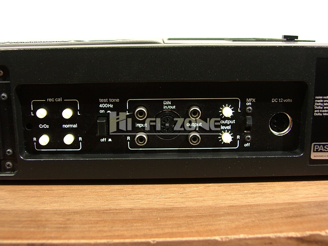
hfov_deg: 46.8
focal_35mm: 40
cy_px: 123
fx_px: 379
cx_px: 164
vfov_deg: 36.0
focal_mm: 10.3
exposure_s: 1/40
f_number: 2.5
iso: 50
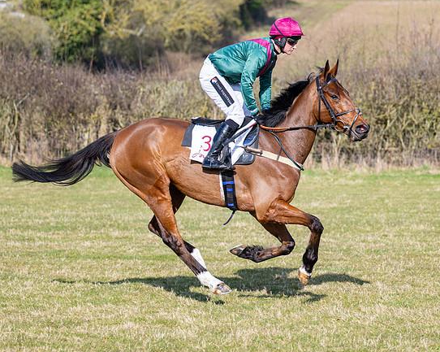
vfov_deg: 9.6
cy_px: 178
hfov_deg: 12.1
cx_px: 208
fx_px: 2082
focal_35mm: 160
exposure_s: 1/1600
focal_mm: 91
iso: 100
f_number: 2.8
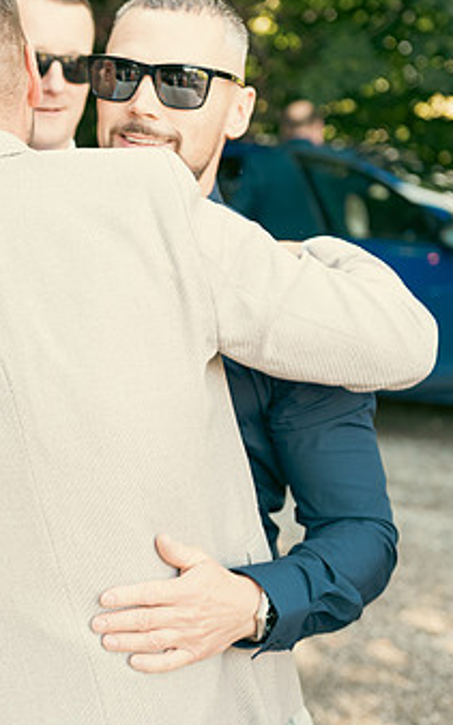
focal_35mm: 91
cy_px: 314
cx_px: 86
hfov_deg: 14.3
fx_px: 1799
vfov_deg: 22.8
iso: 250
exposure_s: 1/160
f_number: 3.5
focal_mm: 52
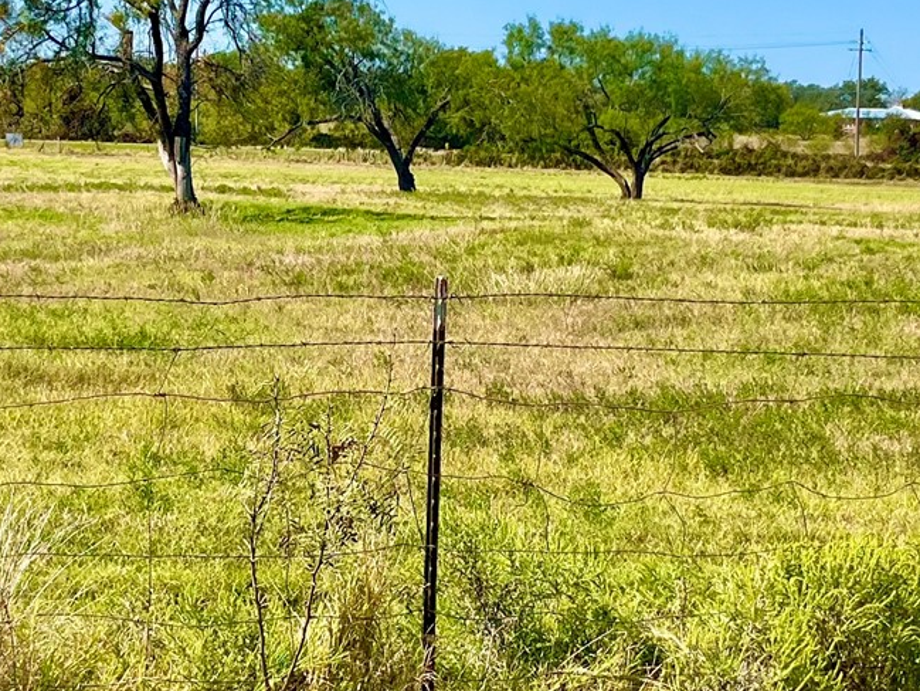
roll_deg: -2.4
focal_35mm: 82
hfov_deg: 23.8
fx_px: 2180
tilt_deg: -2.6
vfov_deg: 17.9
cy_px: 223
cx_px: 350
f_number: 1.6
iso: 50
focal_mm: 5.1
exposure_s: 1/3876
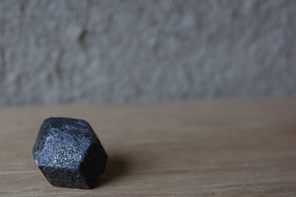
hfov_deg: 30.4
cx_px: 71
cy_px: 94
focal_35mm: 65
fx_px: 534
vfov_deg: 20.9
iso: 200
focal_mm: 26
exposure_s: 1/80
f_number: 2.8
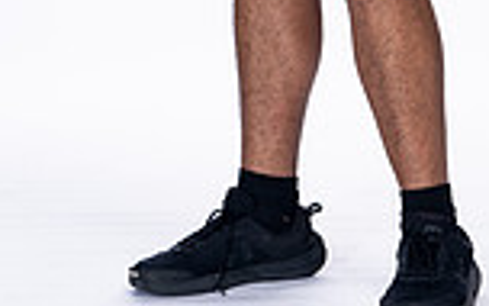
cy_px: -358
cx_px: 325
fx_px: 3891
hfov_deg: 7.2
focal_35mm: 292
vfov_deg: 4.4
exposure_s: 1/250
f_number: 8
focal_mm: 97
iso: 250
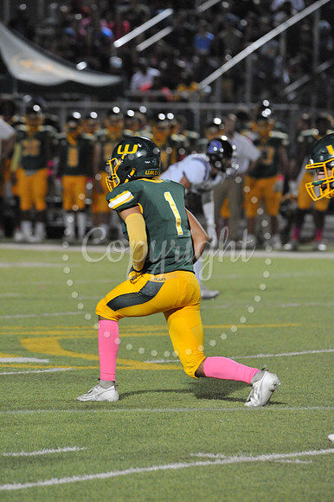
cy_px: 251
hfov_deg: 3.9
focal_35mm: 350
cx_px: 167
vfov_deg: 5.9
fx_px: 4876
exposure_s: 1/200
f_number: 7.1
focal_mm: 350
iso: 6400
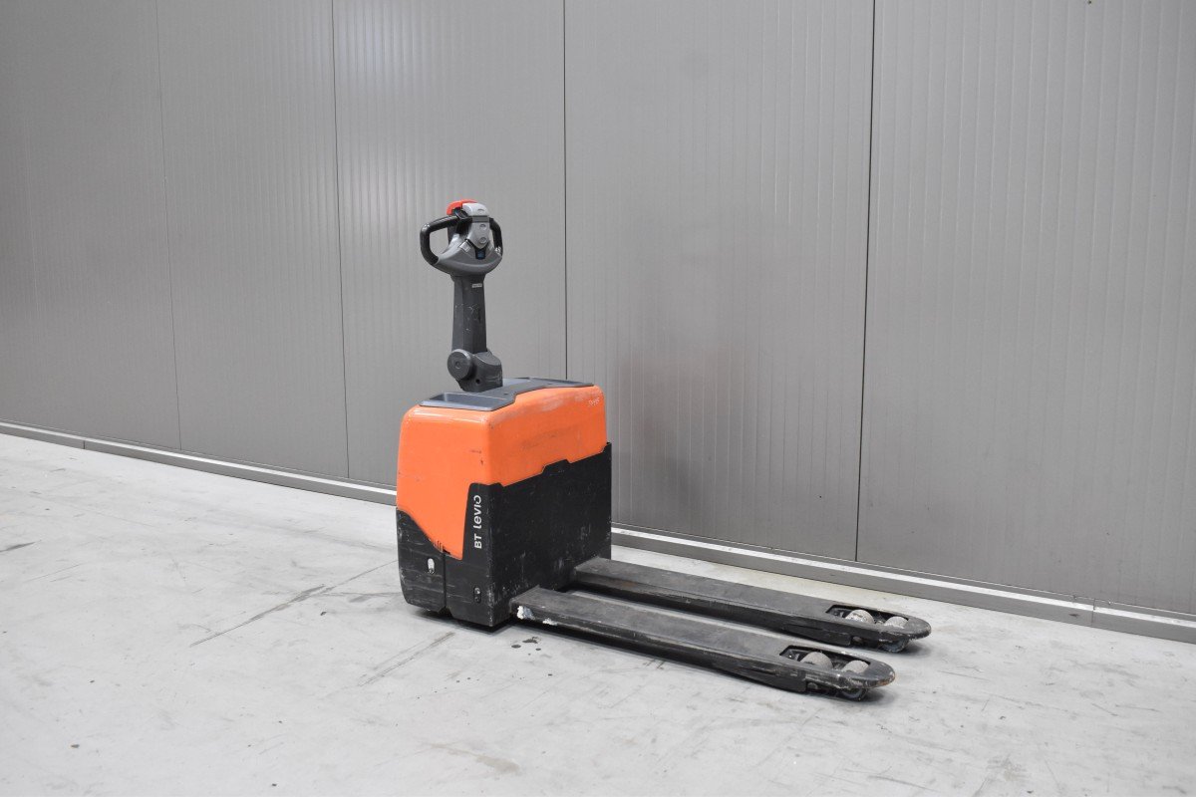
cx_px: 598
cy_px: 398
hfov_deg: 57.2
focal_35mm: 33
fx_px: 1096
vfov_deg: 40.0
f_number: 5
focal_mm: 22
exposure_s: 1/40
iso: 1600
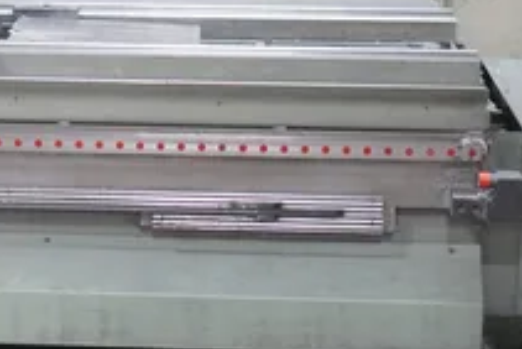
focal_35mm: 142
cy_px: 61
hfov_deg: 14.3
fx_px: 2060
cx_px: 64
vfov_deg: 9.6
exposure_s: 1/100
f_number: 1.8
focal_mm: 50
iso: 1250
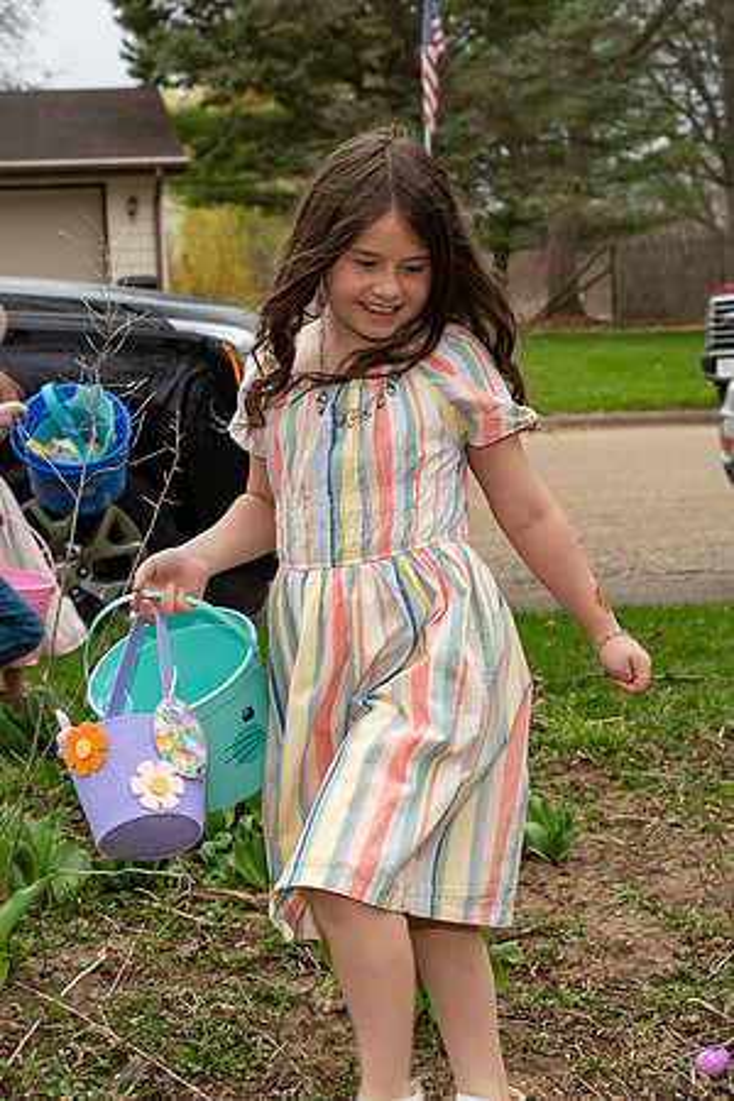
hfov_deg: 18.3
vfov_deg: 27.1
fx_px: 2283
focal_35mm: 75
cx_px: 363
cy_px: 530
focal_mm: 32
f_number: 4
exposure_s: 1/200
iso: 125
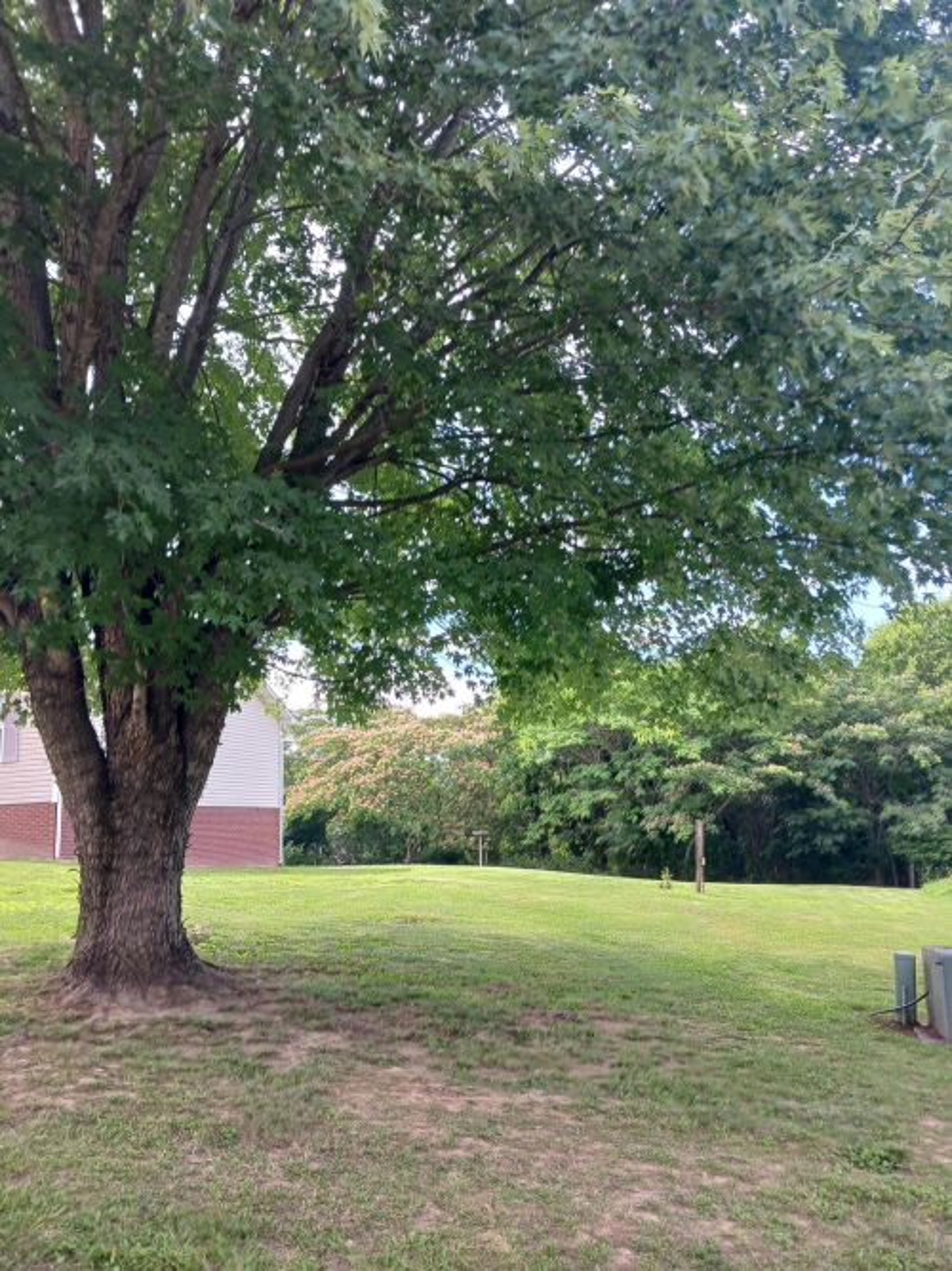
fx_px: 990
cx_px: 476
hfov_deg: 51.3
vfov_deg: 65.3
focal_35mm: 27
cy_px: 636
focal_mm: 4
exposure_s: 1/60
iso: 32
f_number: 1.8
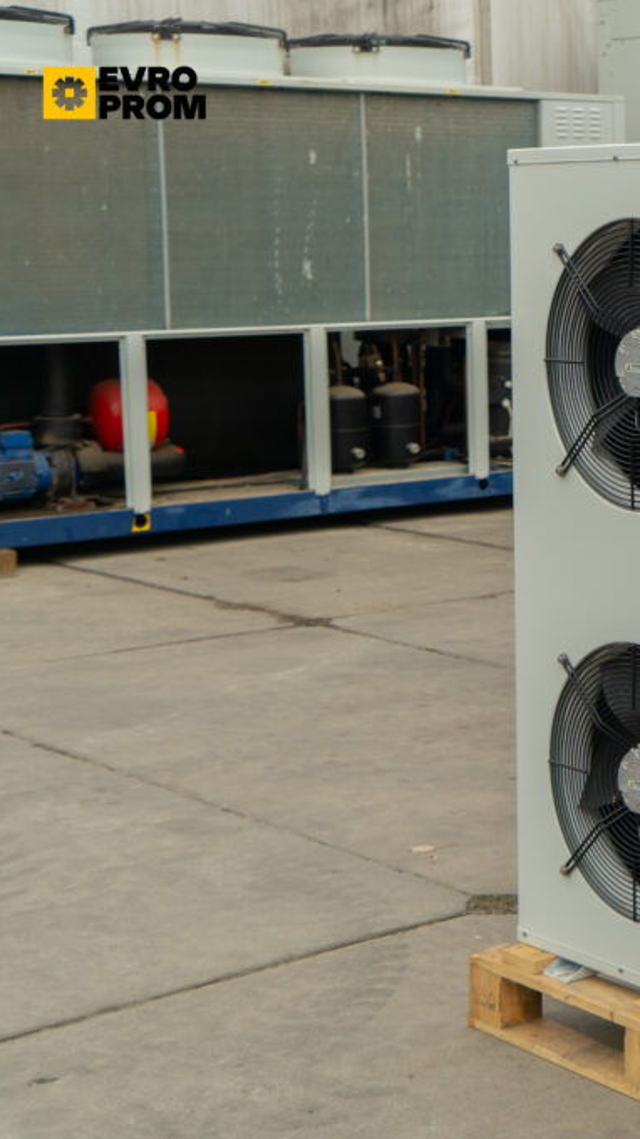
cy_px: 570
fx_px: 2144
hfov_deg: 16.1
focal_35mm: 71
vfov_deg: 29.8
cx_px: 828
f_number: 6.3
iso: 250
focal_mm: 45
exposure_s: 1/125
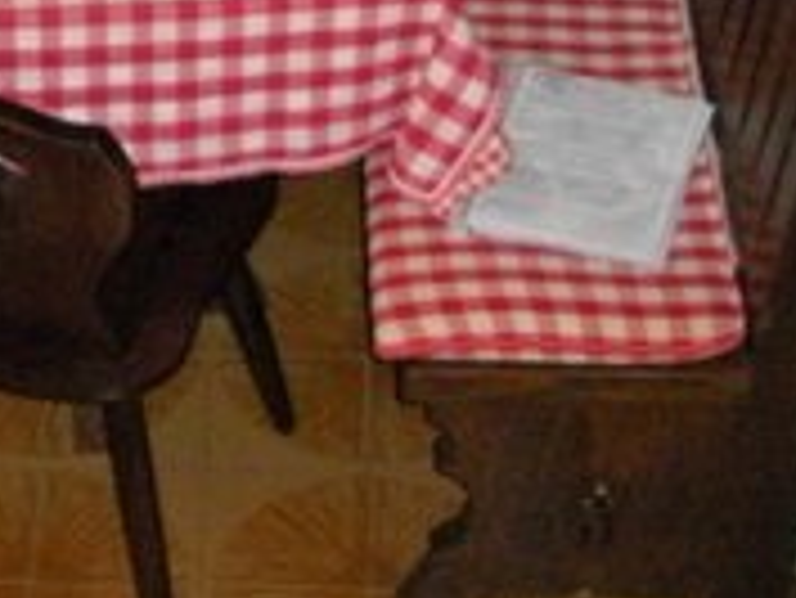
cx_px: 36
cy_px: -247
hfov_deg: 14.9
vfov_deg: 11.1
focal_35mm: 130
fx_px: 2991
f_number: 3.5
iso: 514
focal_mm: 6.3
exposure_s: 1/8
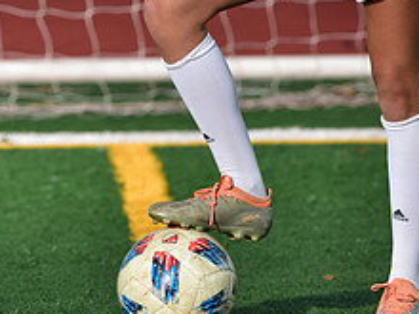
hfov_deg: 4.6
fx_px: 5217
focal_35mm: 431
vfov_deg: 3.4
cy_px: -126
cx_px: 342
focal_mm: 170
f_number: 4.5
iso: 250
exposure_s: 1/200
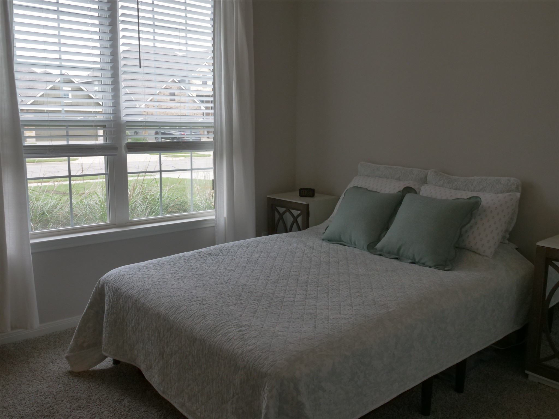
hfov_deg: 60.0
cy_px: 210
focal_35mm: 30
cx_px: 280
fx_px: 484
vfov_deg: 46.8
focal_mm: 15
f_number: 8
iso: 1250
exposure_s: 1/200
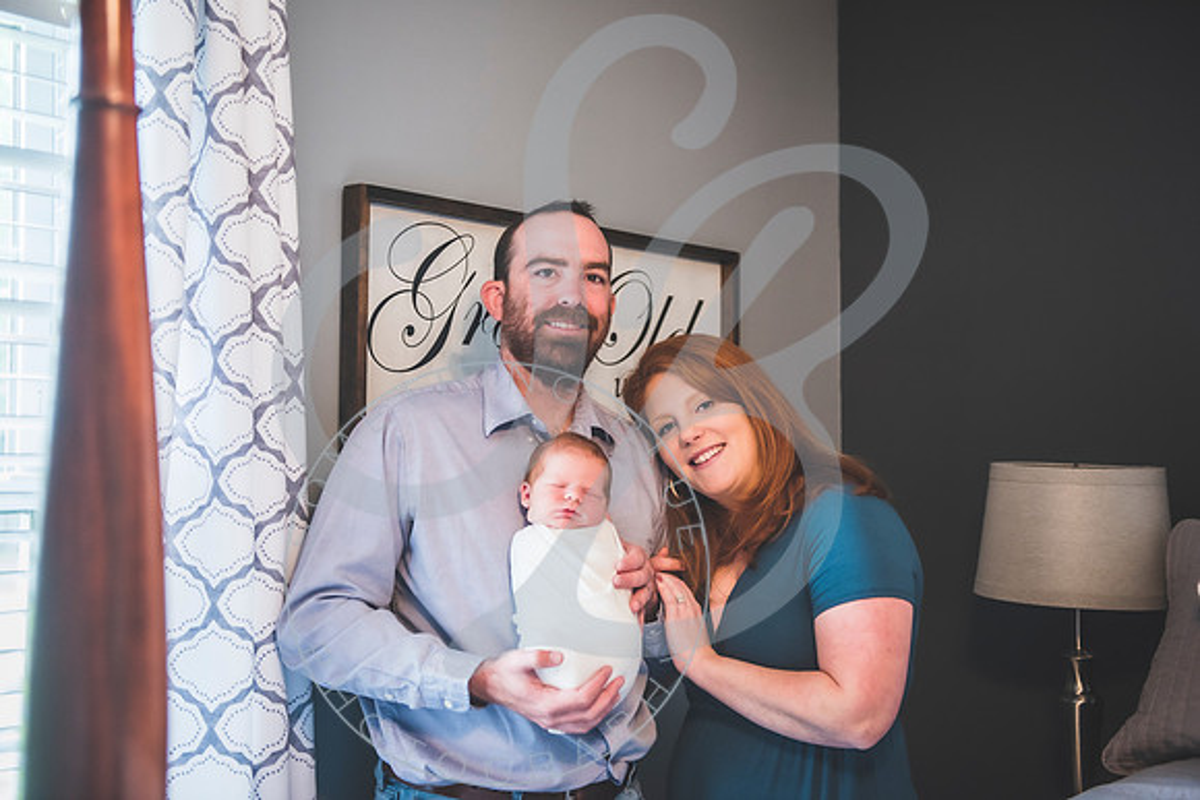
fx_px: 1617
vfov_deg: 27.8
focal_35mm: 49
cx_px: 604
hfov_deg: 40.7
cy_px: 400
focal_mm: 48
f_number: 2.8
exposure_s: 1/125
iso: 800
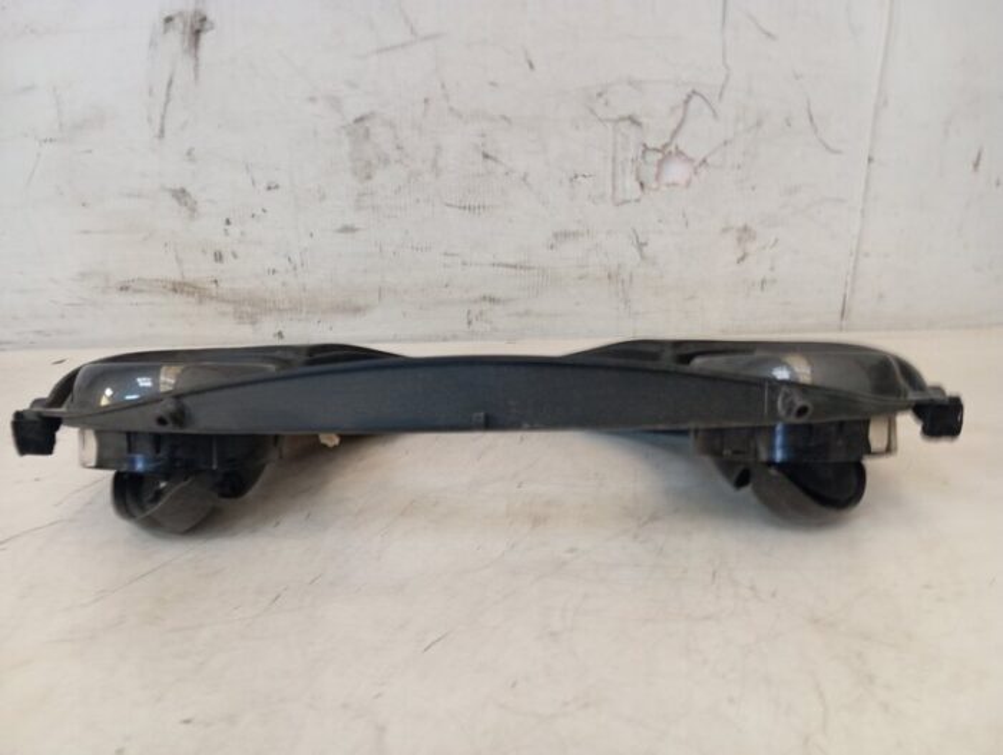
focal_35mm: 28
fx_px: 812
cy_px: 378
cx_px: 502
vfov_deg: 49.9
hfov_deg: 63.4
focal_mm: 4.22
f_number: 1.8
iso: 734
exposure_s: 1/25
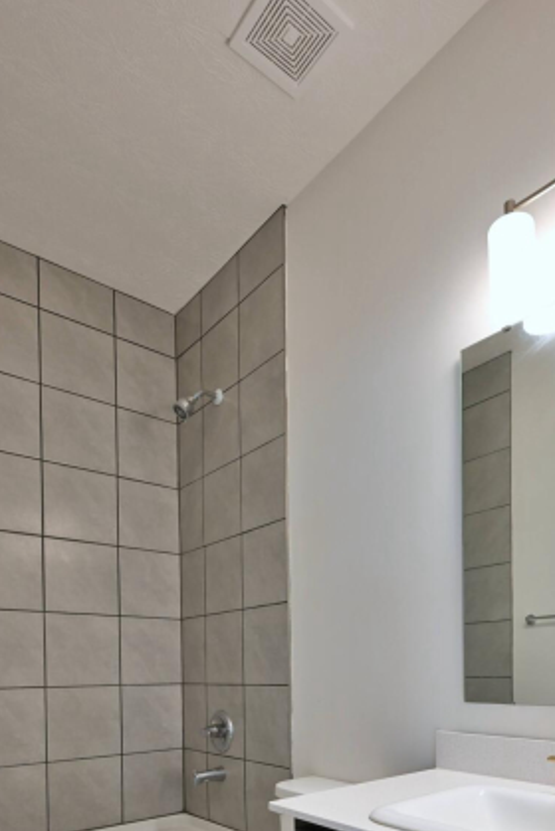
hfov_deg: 51.0
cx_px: 333
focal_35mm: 25
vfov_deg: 64.5
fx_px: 577
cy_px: 677
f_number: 6.3
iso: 560
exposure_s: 1/25
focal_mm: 14
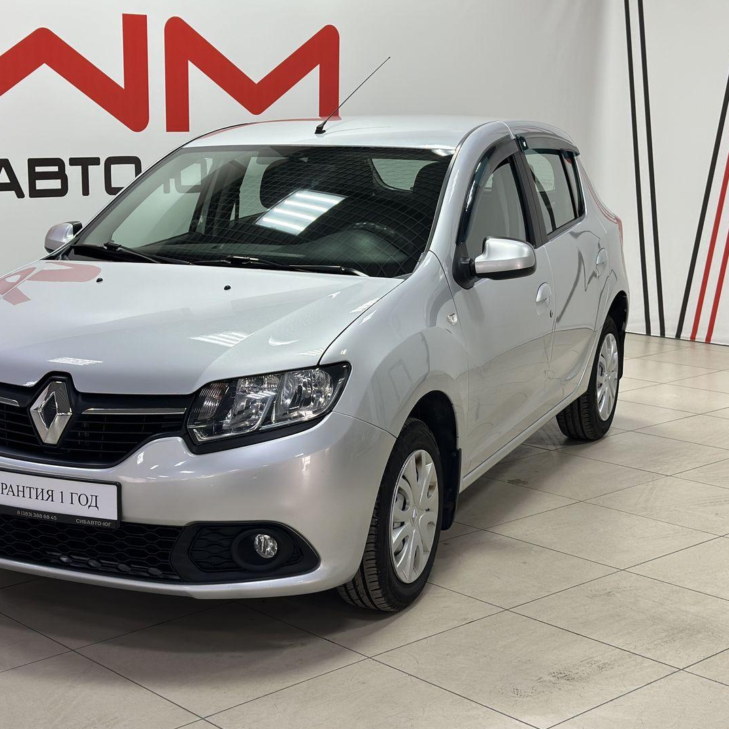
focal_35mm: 57
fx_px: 1358
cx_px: 244
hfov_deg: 29.8
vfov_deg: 30.0
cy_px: 364
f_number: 1.78
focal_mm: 6.86
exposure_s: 1/100
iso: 64
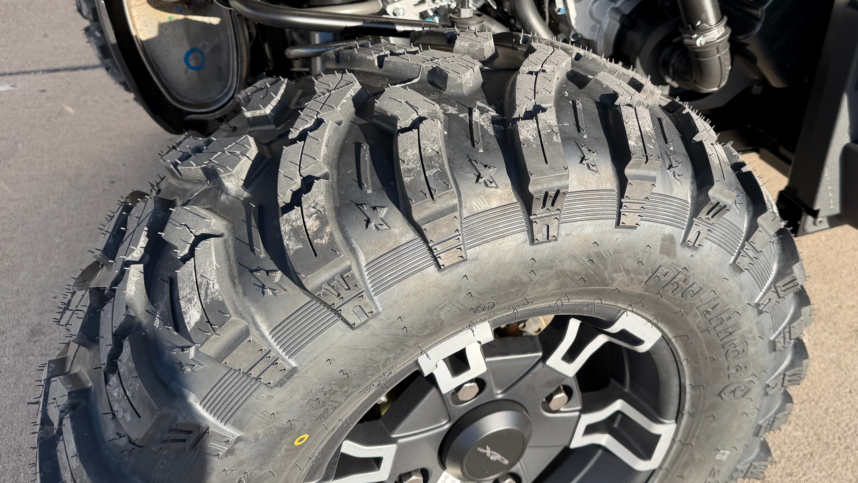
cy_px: 132
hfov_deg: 57.2
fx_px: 774
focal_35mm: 34
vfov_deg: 34.1
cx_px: 546
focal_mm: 6.76
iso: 80
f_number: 1.78
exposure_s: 1/858
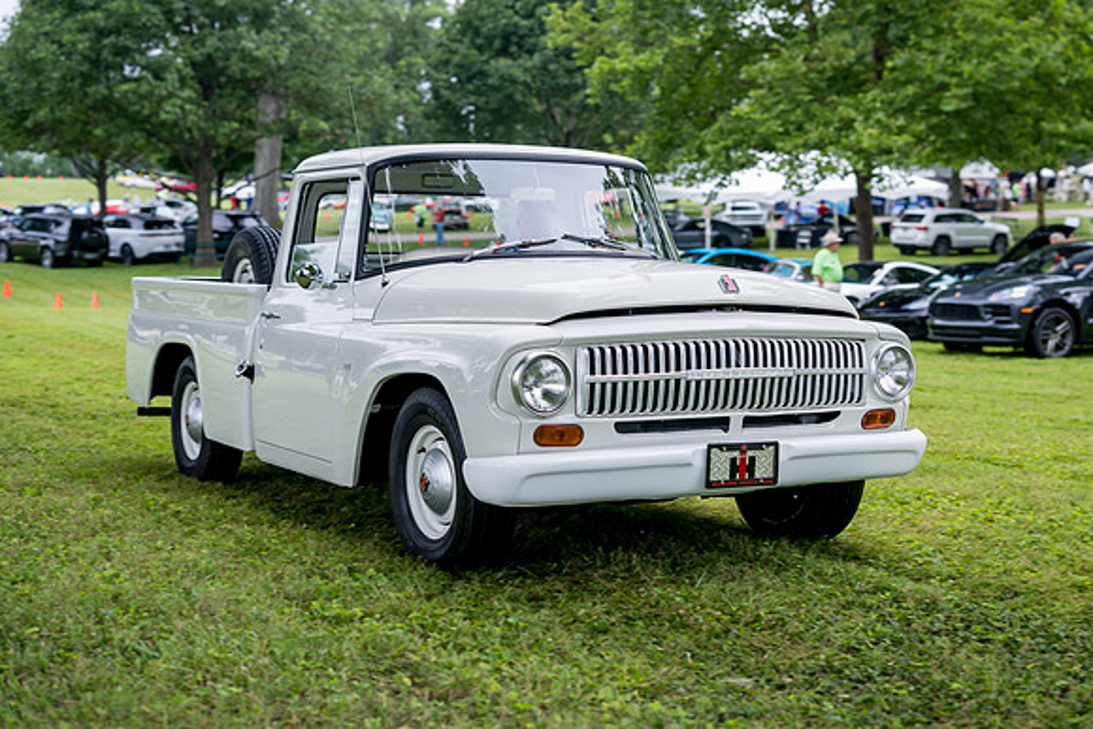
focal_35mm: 50
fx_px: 1518
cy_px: 364
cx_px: 546
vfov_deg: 27.0
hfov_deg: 39.6
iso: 250
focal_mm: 50
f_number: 2.5
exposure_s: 1/200
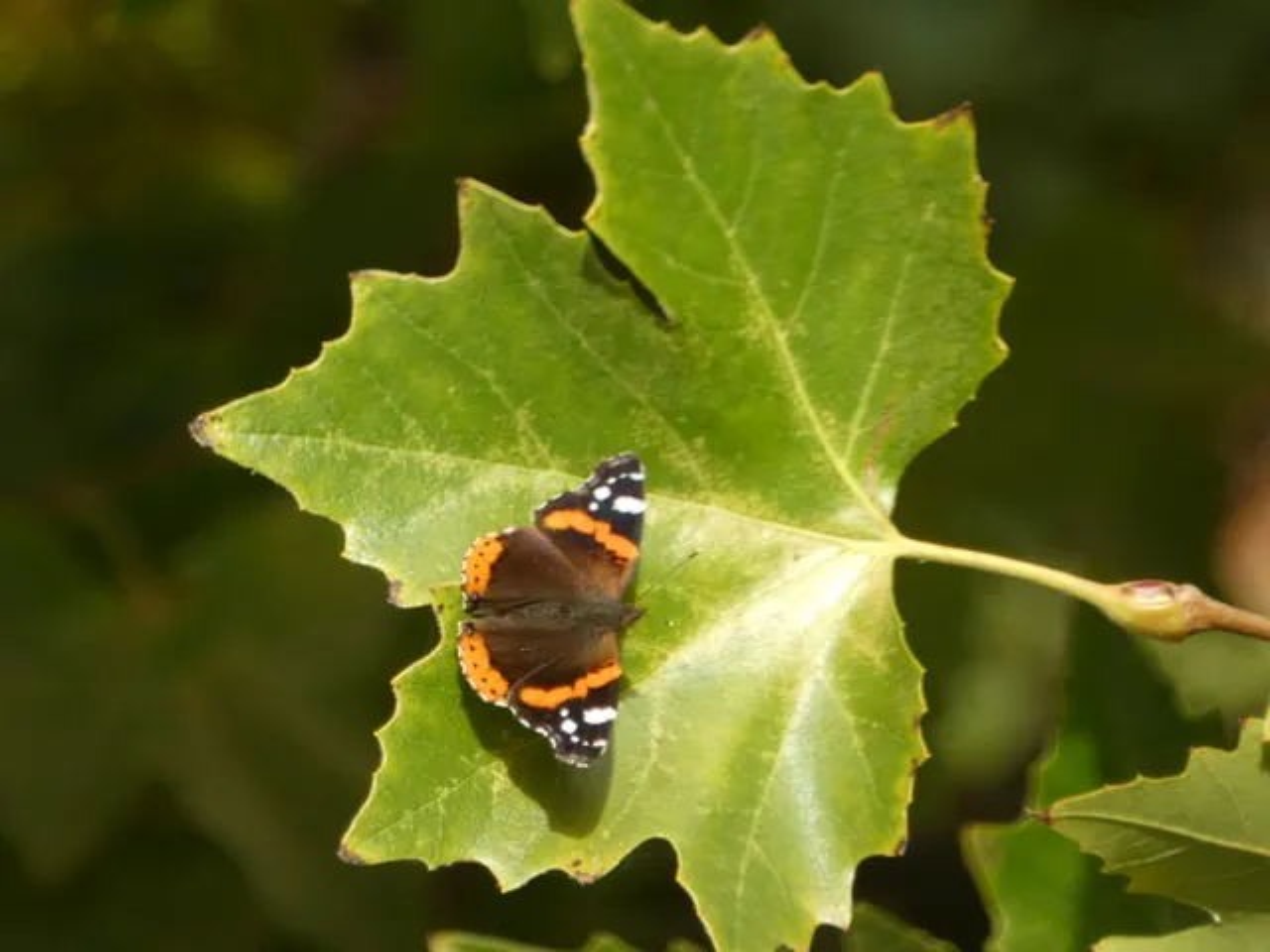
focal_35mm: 800
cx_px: 635
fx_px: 29351
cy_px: 476
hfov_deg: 2.5
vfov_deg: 1.9
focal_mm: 143.4
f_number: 5.6
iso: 160
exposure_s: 1/100
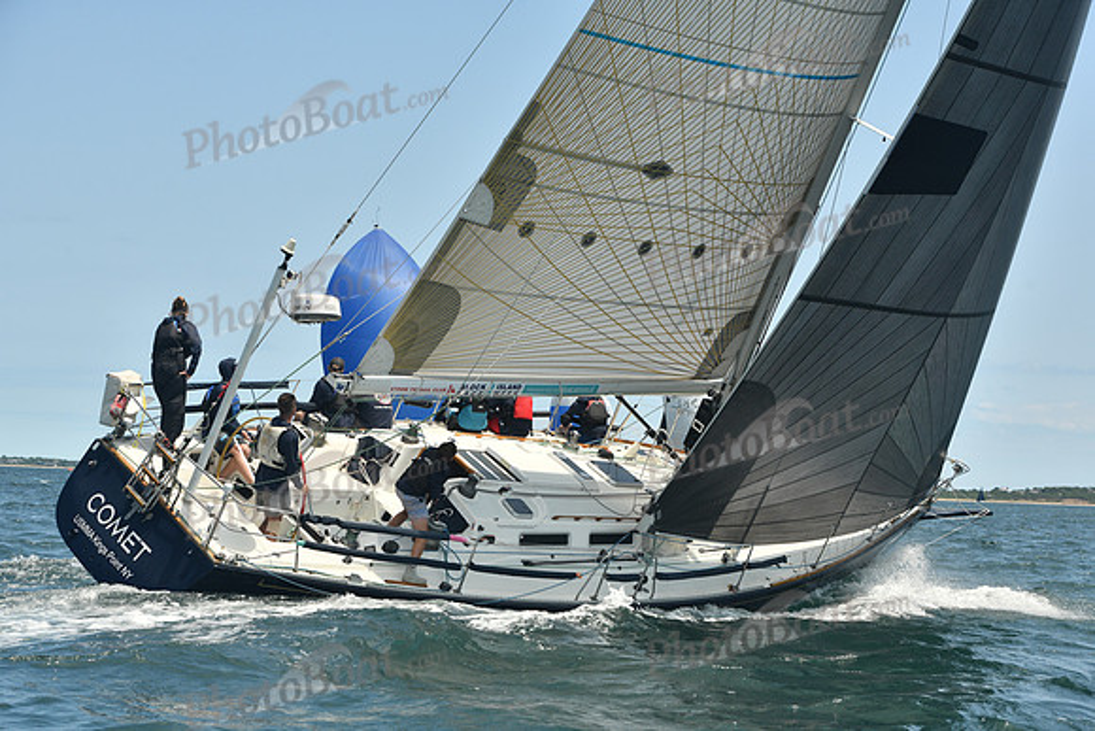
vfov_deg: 19.5
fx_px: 2130
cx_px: 548
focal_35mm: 70
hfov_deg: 28.8
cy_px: 366
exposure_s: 1/640
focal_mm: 70
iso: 320
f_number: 8
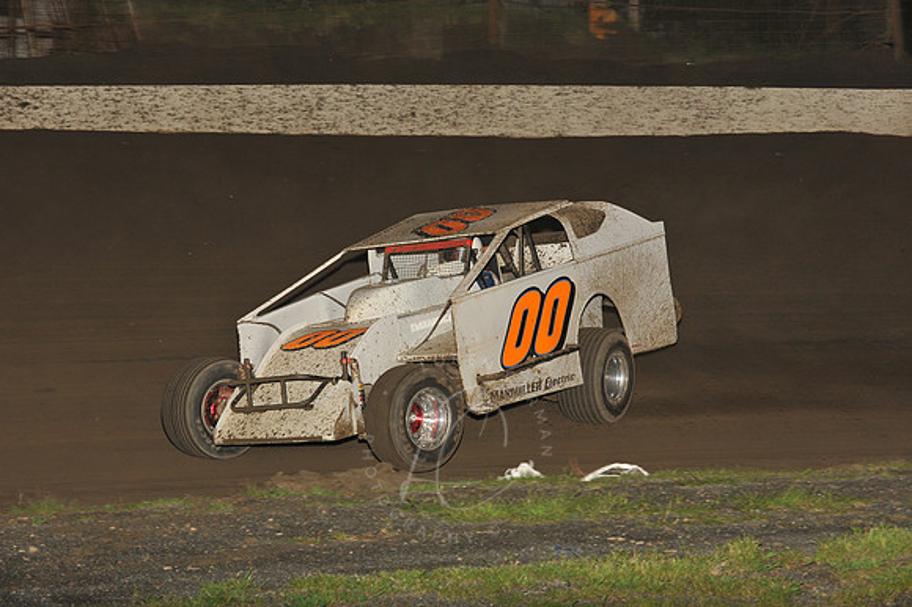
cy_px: 304
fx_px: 2836
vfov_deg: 12.2
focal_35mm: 112
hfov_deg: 18.3
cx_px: 456
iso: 1000
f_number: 7.1
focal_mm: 112
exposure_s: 1/320
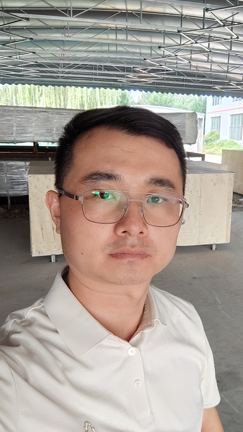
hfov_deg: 38.6
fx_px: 344
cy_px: 221
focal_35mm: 30
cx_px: 157
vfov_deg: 64.3
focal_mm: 3.26
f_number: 2.4
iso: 50
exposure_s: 1/142
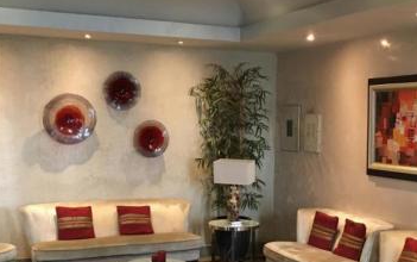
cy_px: 213
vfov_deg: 22.8
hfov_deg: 36.2
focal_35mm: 56
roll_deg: +0.6
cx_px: 240
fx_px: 637
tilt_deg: -9.0
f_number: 2.2
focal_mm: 4.15
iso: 200
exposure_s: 1/30
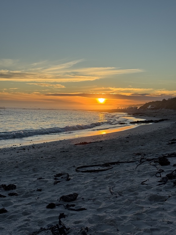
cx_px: 88
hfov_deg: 30.3
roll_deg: -2.5
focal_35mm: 48
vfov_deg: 39.7
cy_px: 118
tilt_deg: -0.5
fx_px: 325
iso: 64
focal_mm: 6.76
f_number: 1.78
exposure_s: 1/2959
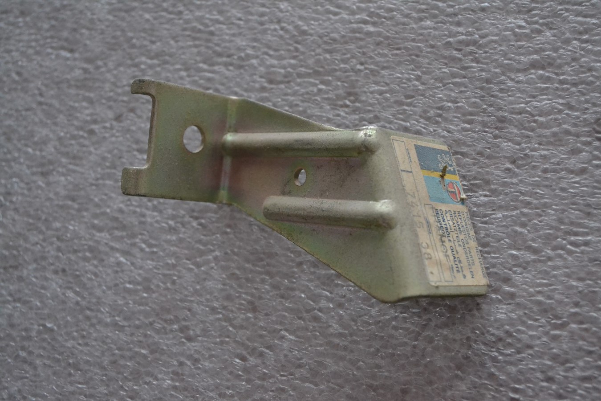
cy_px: 200
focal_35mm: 48
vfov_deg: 28.1
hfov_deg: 41.1
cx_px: 300
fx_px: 801
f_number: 4.8
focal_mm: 32
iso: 3200
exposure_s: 1/50
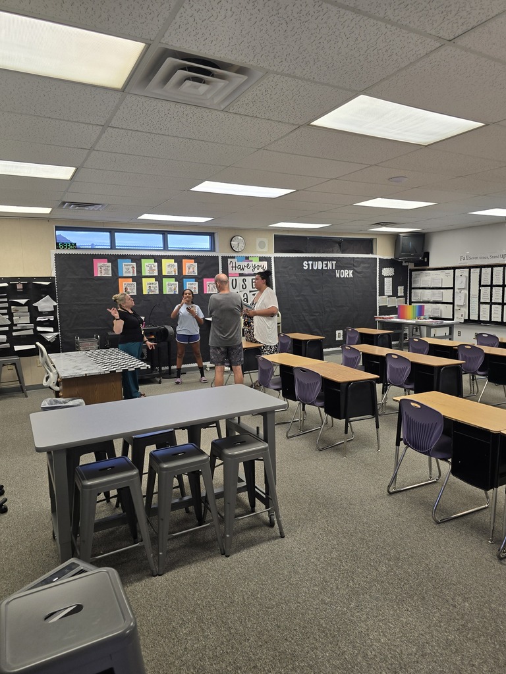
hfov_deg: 58.9
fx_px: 448
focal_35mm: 23
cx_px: 253
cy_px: 337
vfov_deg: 73.9
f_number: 1.7
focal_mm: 6.3
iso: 100
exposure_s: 1/120
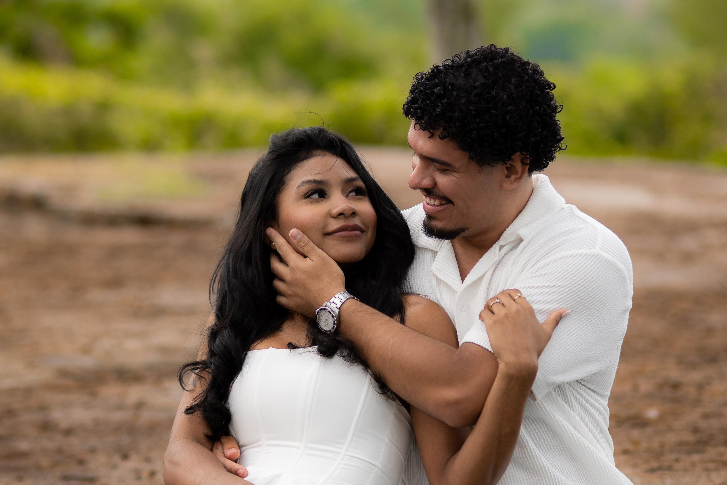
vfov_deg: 10.8
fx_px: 2575
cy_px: 242
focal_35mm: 128
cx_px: 364
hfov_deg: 16.1
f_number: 2.2
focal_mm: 85
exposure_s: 1/640
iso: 200
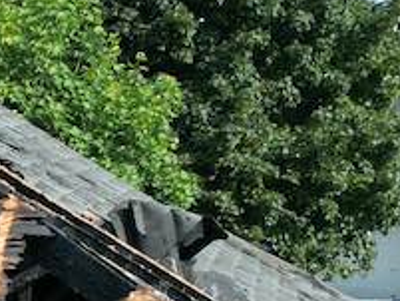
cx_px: -517
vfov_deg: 8.9
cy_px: 702
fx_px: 1769
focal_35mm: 153
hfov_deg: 11.1
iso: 130
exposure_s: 1/2000
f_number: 1.7
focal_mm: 6.72
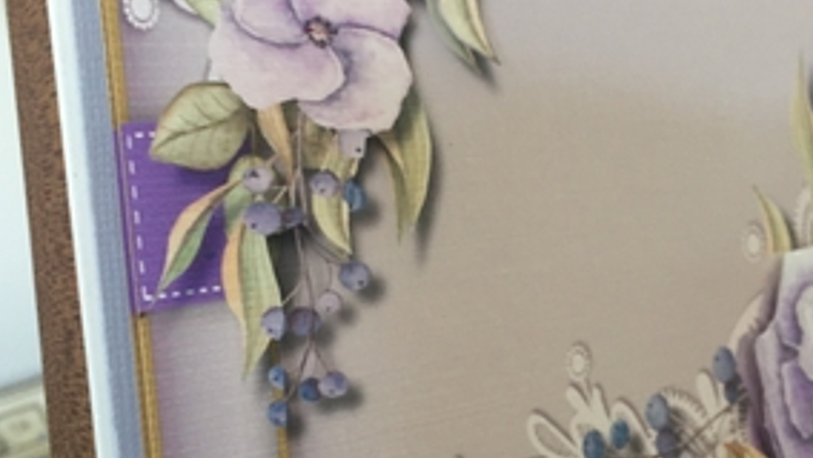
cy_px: 223
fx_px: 1078
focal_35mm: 50
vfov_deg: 24.0
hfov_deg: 41.3
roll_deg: -1.6
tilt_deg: -13.7
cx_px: 382
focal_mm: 4.15
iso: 125
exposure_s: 1/33
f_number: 2.2
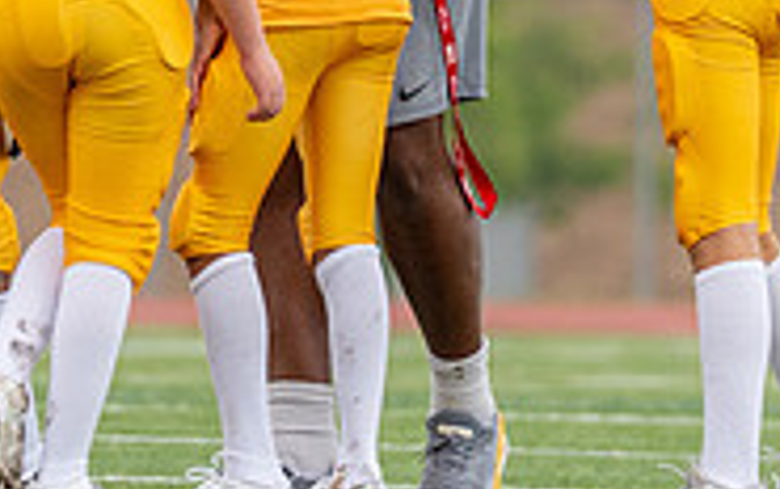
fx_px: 25320
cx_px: 118
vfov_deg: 1.1
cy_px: -360
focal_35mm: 1190
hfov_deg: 1.8
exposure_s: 1/2000
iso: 500
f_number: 2.8
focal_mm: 200
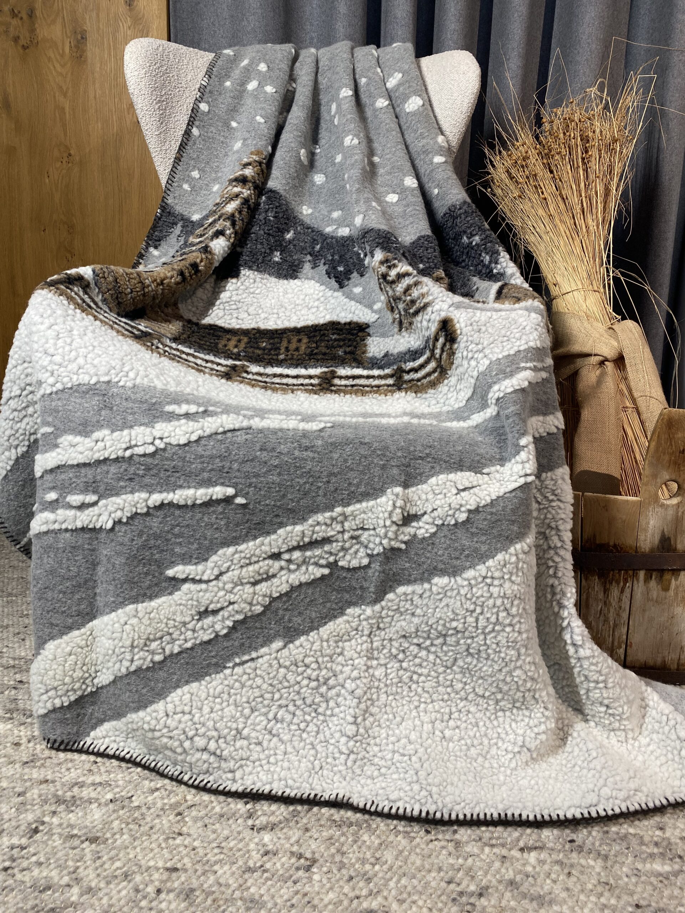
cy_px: 456
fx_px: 686
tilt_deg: -12.3
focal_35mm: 26
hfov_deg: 53.1
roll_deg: -1.8
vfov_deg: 67.3
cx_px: 342
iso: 80
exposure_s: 1/121
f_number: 1.8
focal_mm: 4.25
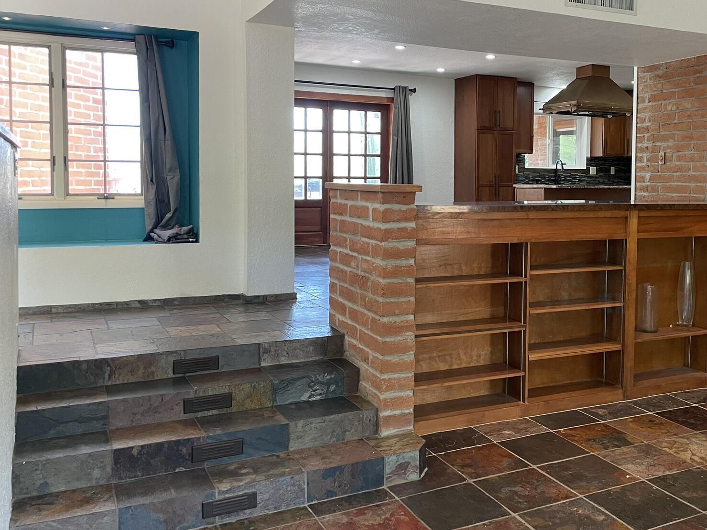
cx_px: 456
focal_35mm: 36
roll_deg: -0.5
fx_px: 735
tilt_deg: -1.8
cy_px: 218
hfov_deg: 50.7
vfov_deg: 39.5
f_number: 1.6
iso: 125
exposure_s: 1/60
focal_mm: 4.2
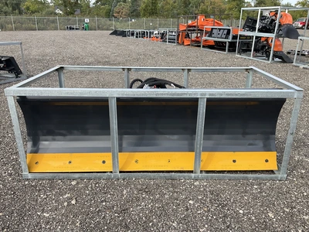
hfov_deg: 61.7
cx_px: 154
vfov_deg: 48.2
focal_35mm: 29
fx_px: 259
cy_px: 116
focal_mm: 3
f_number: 1.8
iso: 25
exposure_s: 1/562
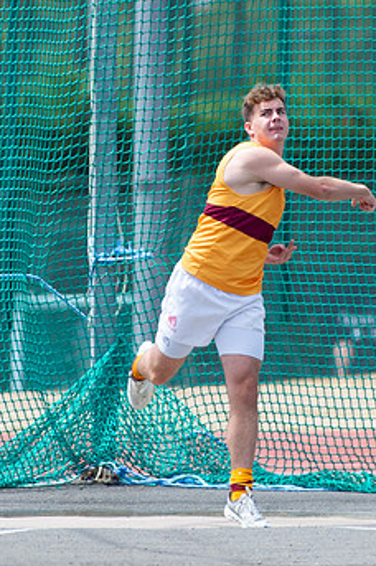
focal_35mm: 1021
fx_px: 16027
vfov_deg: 2.0
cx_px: 276
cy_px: 213
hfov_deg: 1.3
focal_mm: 500
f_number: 5.6
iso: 320
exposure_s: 1/800
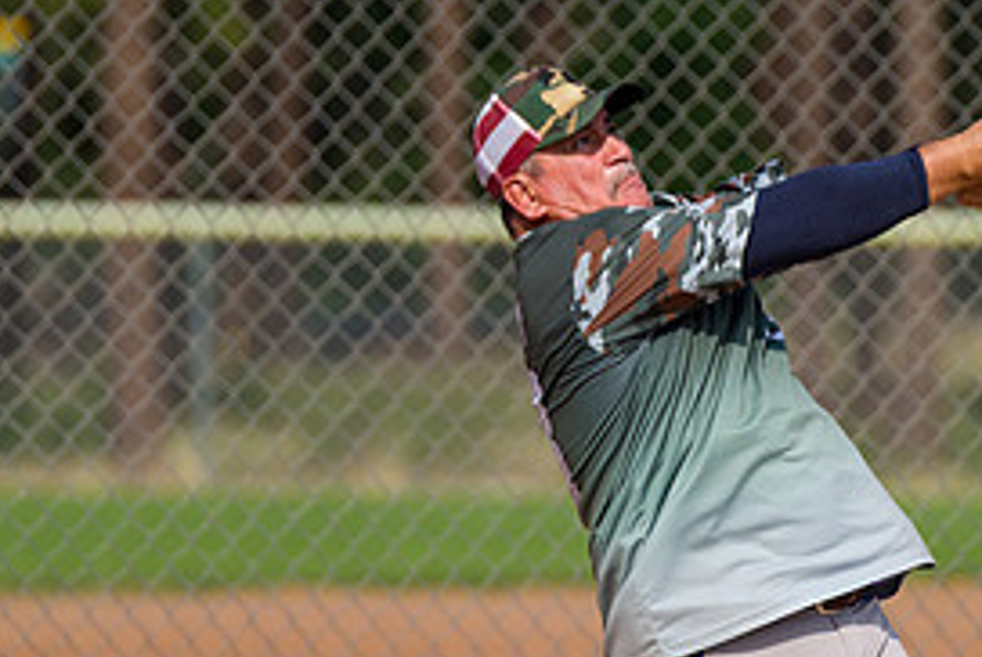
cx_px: 1001
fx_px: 25231
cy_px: 702
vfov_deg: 1.5
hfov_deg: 2.2
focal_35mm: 924
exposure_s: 1/1000
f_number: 7.1
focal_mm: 390
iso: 320
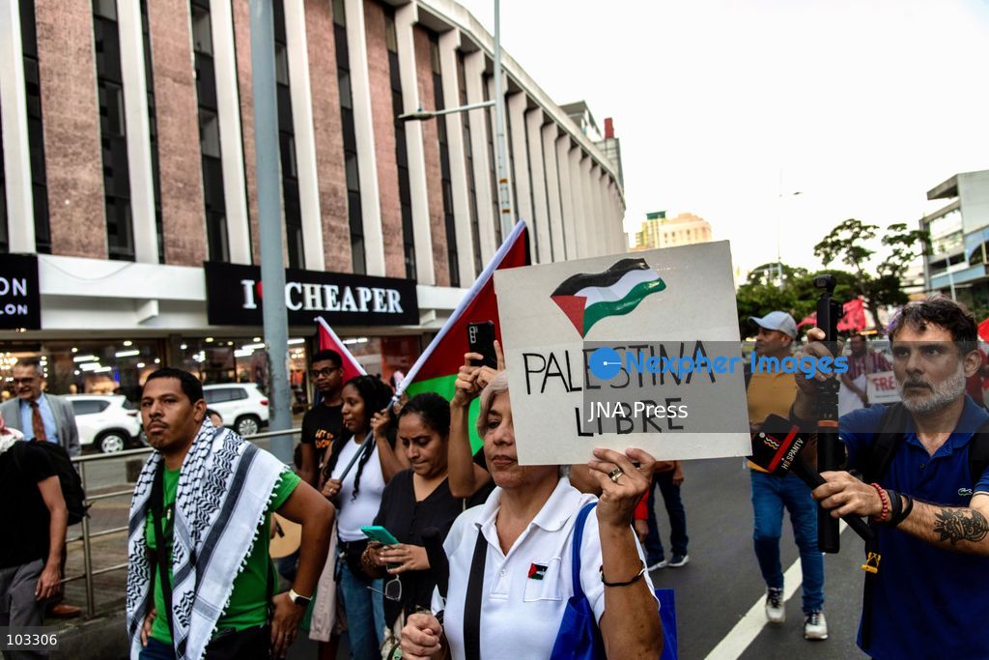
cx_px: 494
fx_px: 879
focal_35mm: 32
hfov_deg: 58.7
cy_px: 330
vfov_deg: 41.1
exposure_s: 1/160
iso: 800
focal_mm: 32
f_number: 5.6
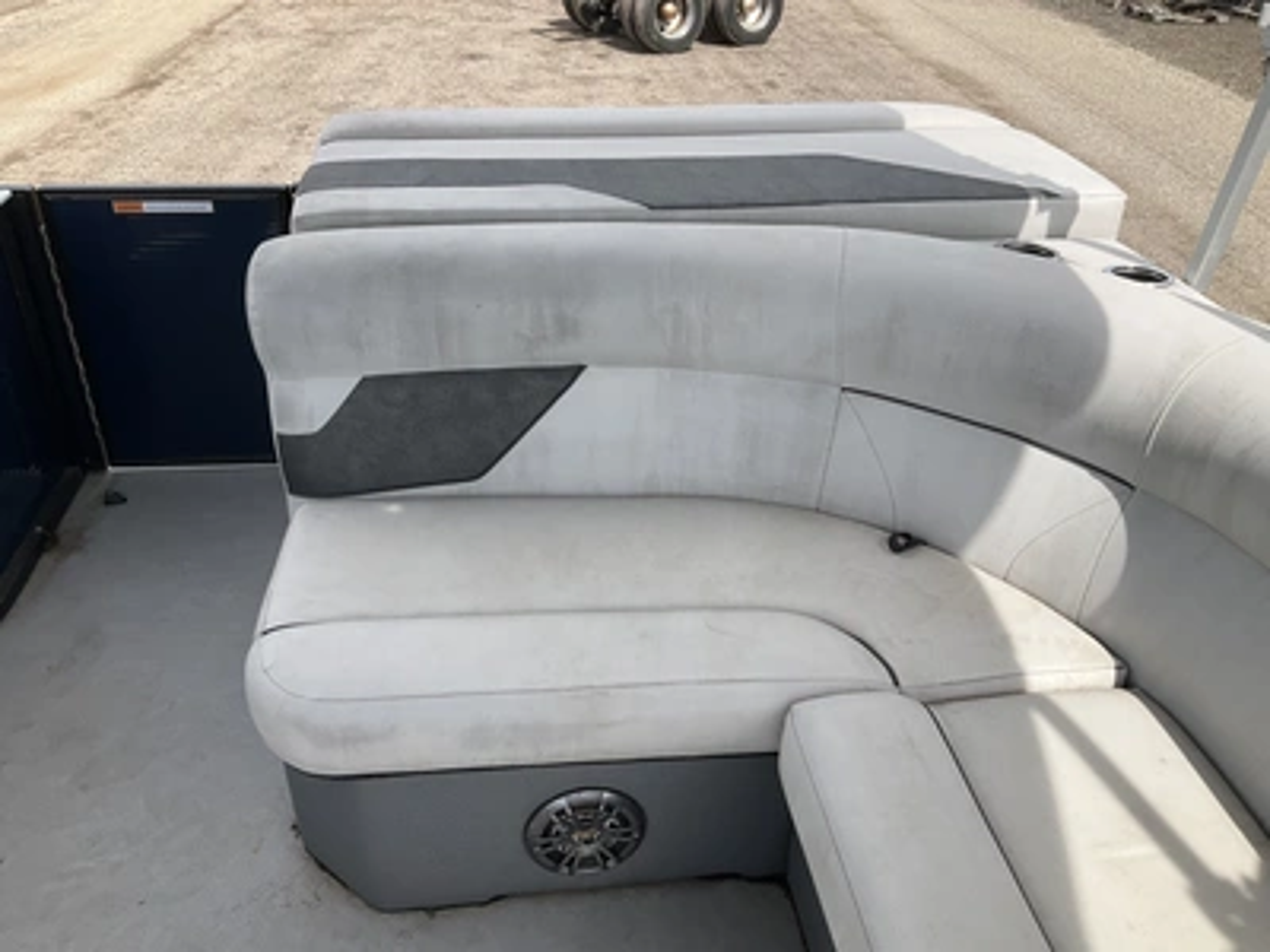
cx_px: 635
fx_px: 1064
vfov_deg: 48.2
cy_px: 476
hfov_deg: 61.7
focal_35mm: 29
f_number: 1.8
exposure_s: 1/1311
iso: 25
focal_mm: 3
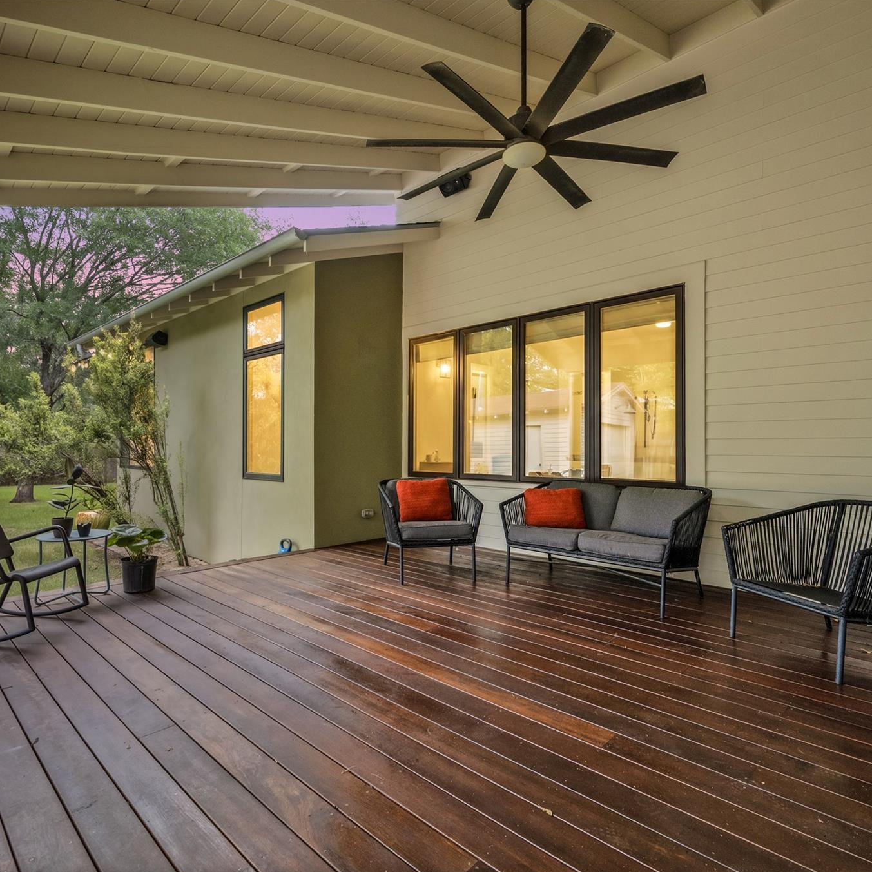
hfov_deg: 80.5
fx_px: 513
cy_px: 438
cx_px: 392
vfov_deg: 80.7
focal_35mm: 18
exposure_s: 1/400
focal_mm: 14
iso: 800
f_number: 8
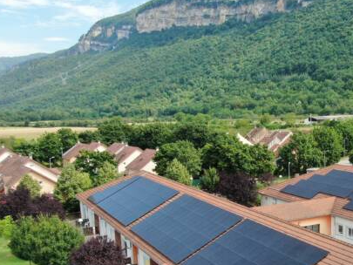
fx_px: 520
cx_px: 297
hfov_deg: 35.9
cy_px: 192
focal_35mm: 51
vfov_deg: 28.2
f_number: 2.8
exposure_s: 1/100
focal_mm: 4.39
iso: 100
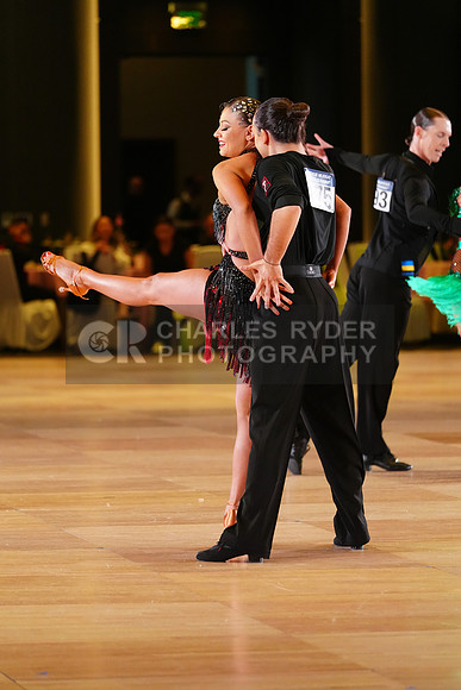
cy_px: 345
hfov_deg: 6.9
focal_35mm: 200
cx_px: 230
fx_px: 3839
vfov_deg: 10.3
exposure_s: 1/400
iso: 3200
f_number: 4
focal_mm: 200
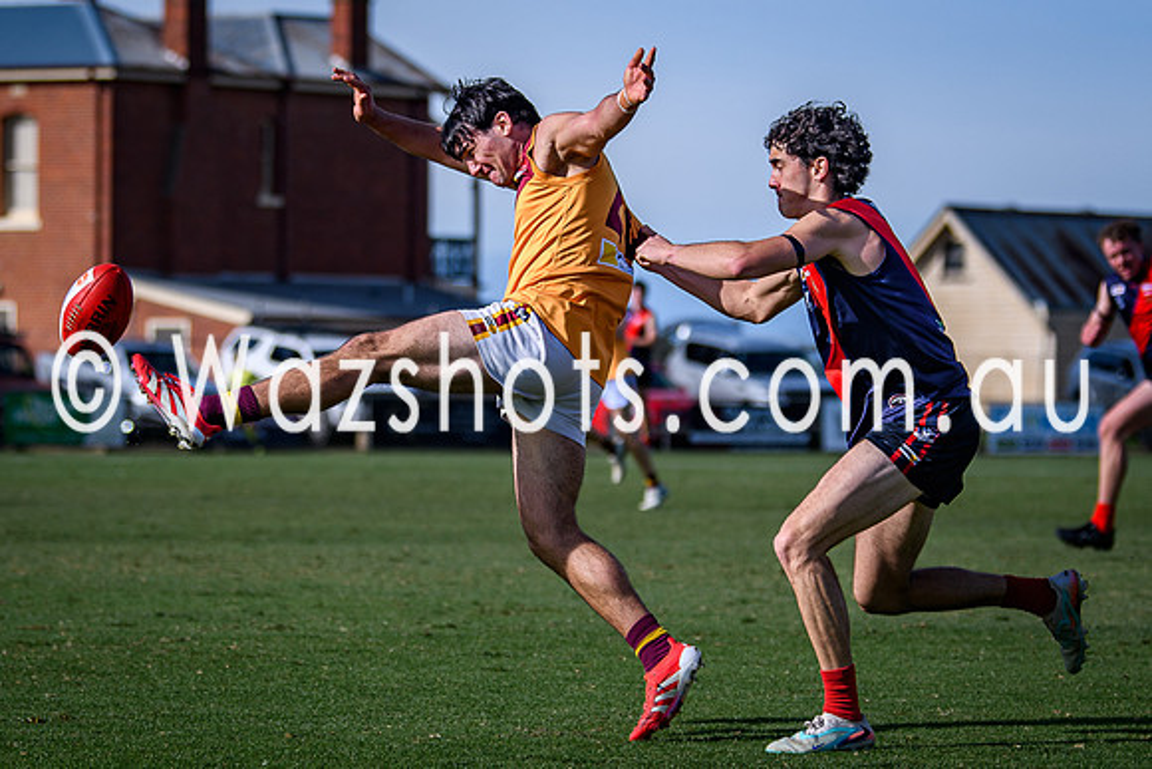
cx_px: 524
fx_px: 7974
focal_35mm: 249
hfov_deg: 8.3
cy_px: 417
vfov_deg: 5.5
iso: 100
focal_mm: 102
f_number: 2.8
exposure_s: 1/3200
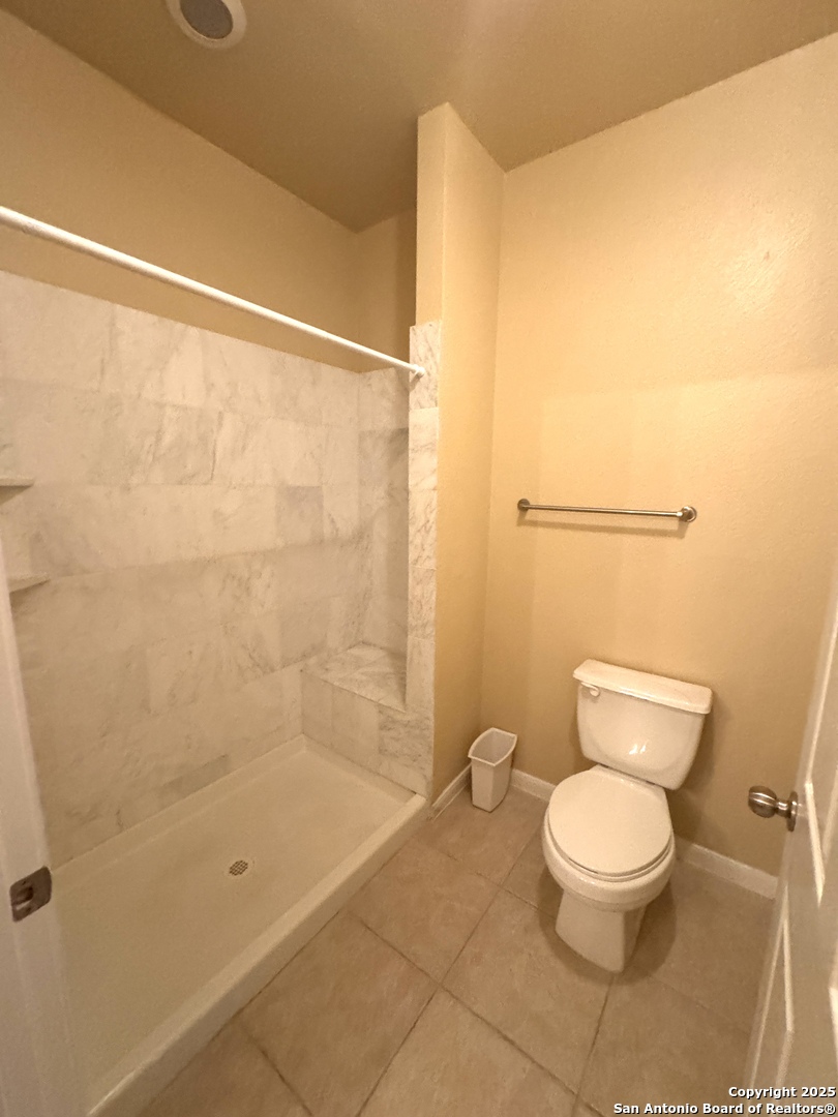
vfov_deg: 102.1
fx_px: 452
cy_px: 558
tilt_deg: -7.3
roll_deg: +0.4
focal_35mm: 14
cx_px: 419
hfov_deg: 85.7
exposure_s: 1/60
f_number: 2.2
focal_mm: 2.22
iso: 1000
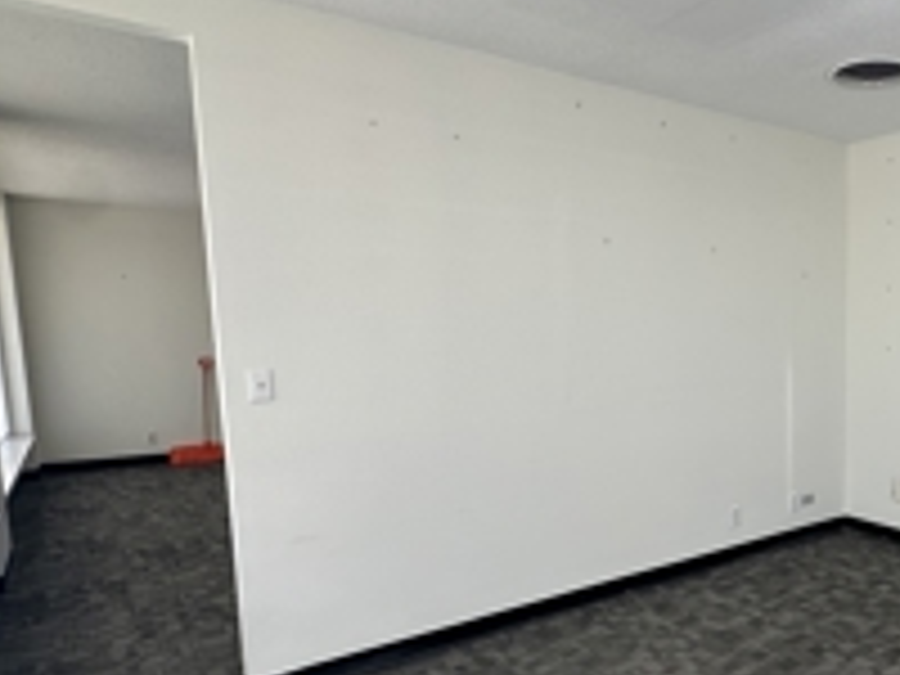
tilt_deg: -6.0
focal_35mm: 28
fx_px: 728
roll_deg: +0.1
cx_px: 760
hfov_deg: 57.1
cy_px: 405
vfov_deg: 49.4
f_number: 2.2
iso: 40
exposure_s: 1/120
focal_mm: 2.22
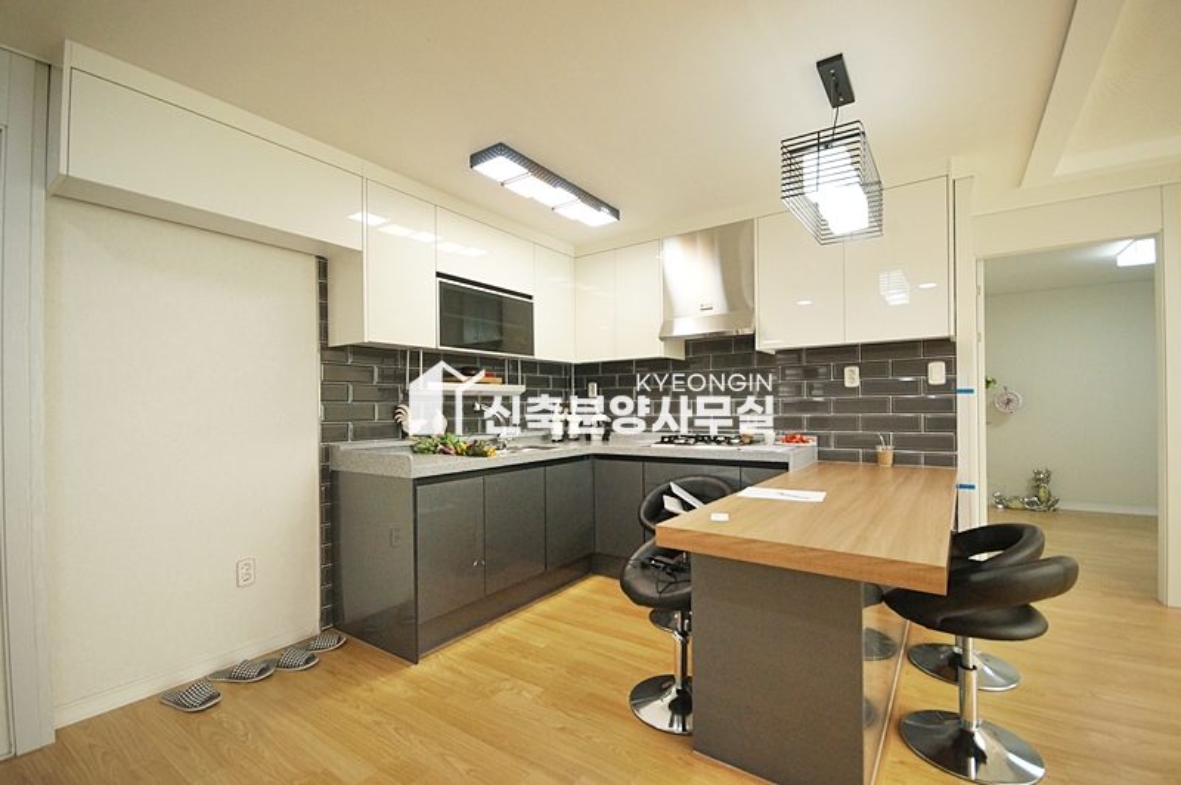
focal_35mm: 15
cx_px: 590
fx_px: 492
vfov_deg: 77.2
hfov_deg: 100.4
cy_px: 392
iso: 1600
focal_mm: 10
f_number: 5.6
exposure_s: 1/160
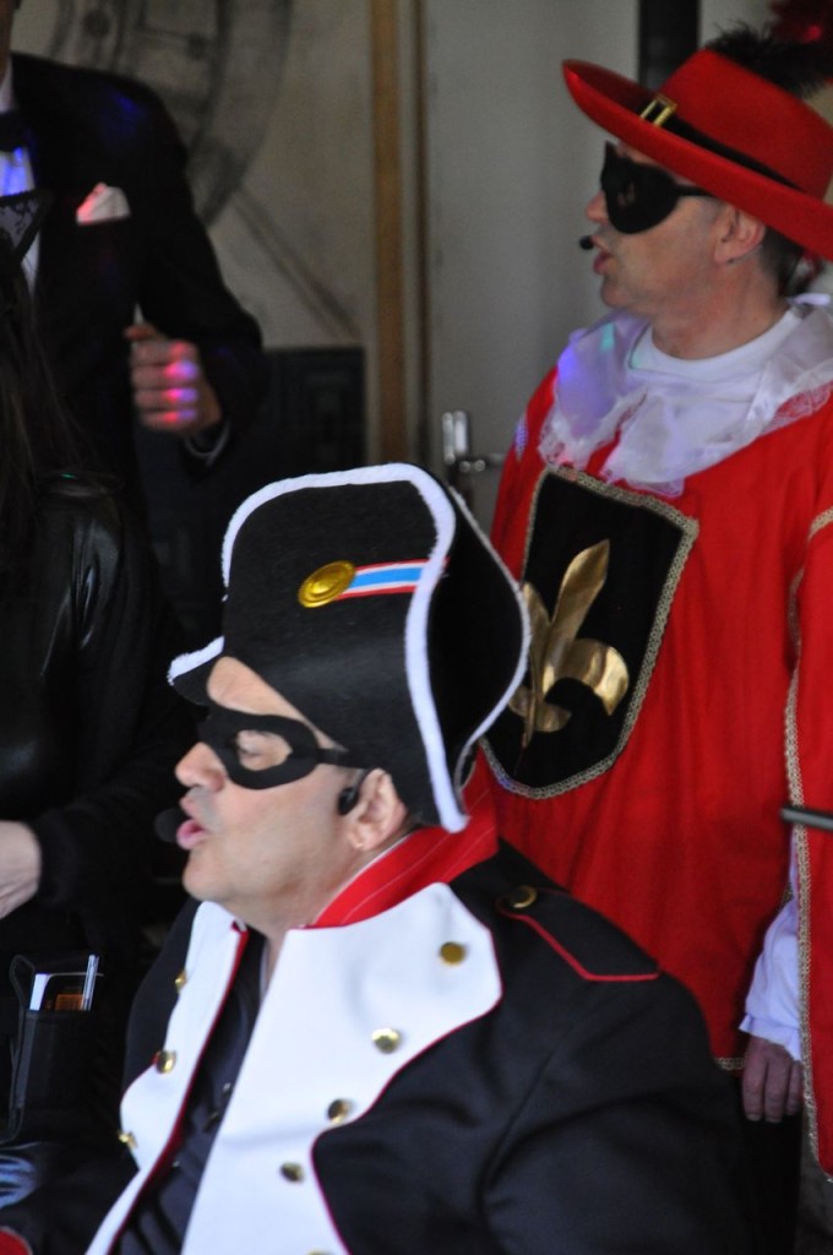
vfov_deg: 8.3
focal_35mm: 248
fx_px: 8613
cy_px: 628
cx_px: 416
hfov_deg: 5.5
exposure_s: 1/60
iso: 1600
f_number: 6
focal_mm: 165
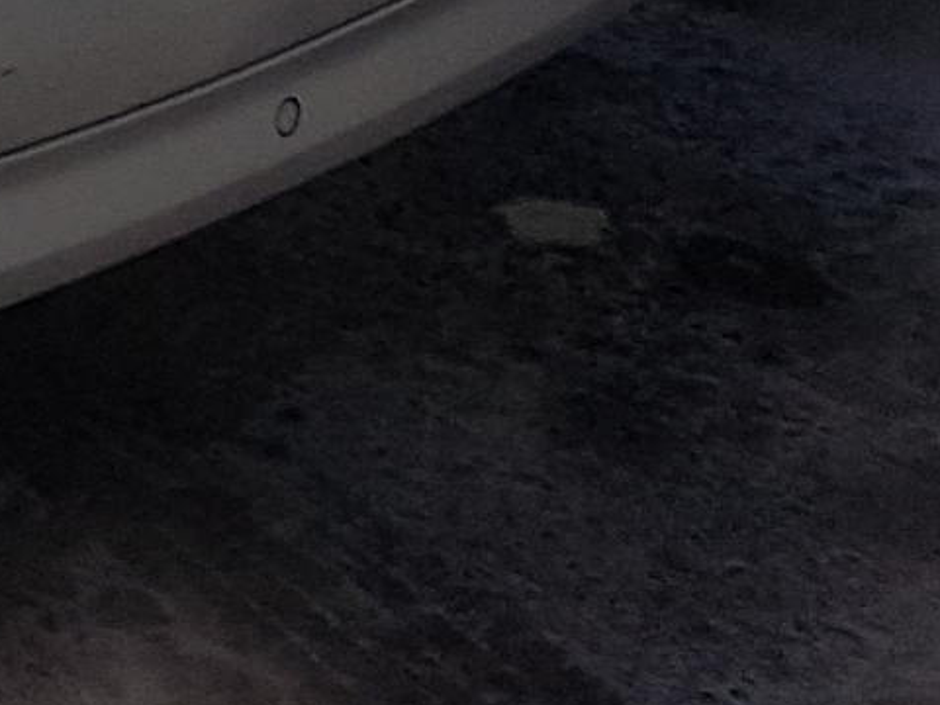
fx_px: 4236
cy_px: -1007
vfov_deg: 8.6
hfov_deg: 10.7
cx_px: -1377
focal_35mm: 156
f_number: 1.7
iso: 50
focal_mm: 4.2
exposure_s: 1/11872
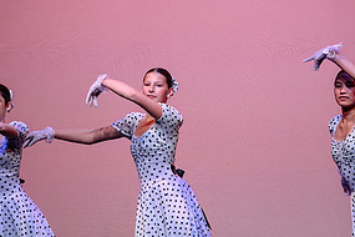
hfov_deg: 6.8
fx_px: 2978
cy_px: 207
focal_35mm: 302
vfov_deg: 4.5
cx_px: 182
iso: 1600
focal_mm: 135
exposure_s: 1/800
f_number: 2.8
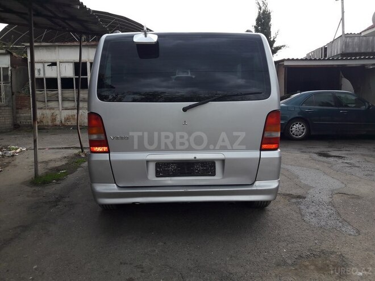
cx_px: 188
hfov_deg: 63.4
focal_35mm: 28
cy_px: 140
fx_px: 303
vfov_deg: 49.7
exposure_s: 1/166
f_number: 1.9
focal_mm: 3.7
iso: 40
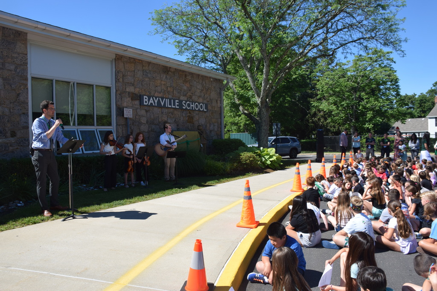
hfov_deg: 67.4
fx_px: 328
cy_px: 146
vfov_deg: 47.9
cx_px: 218
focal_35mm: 27
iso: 200
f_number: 9
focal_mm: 18
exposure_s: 1/320
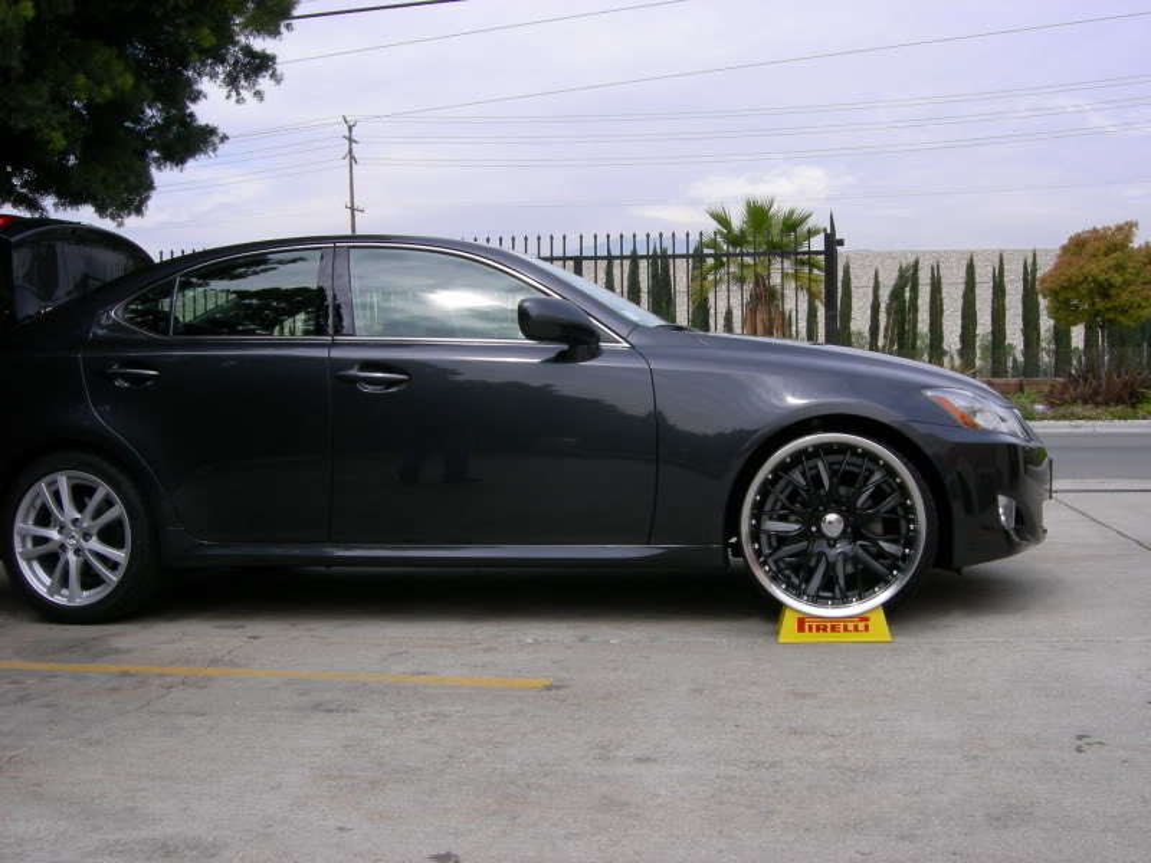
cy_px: 432
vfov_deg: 39.7
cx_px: 576
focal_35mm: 36
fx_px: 1197
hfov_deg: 51.4
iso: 64
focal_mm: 7.5
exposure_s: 1/180
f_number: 7.6
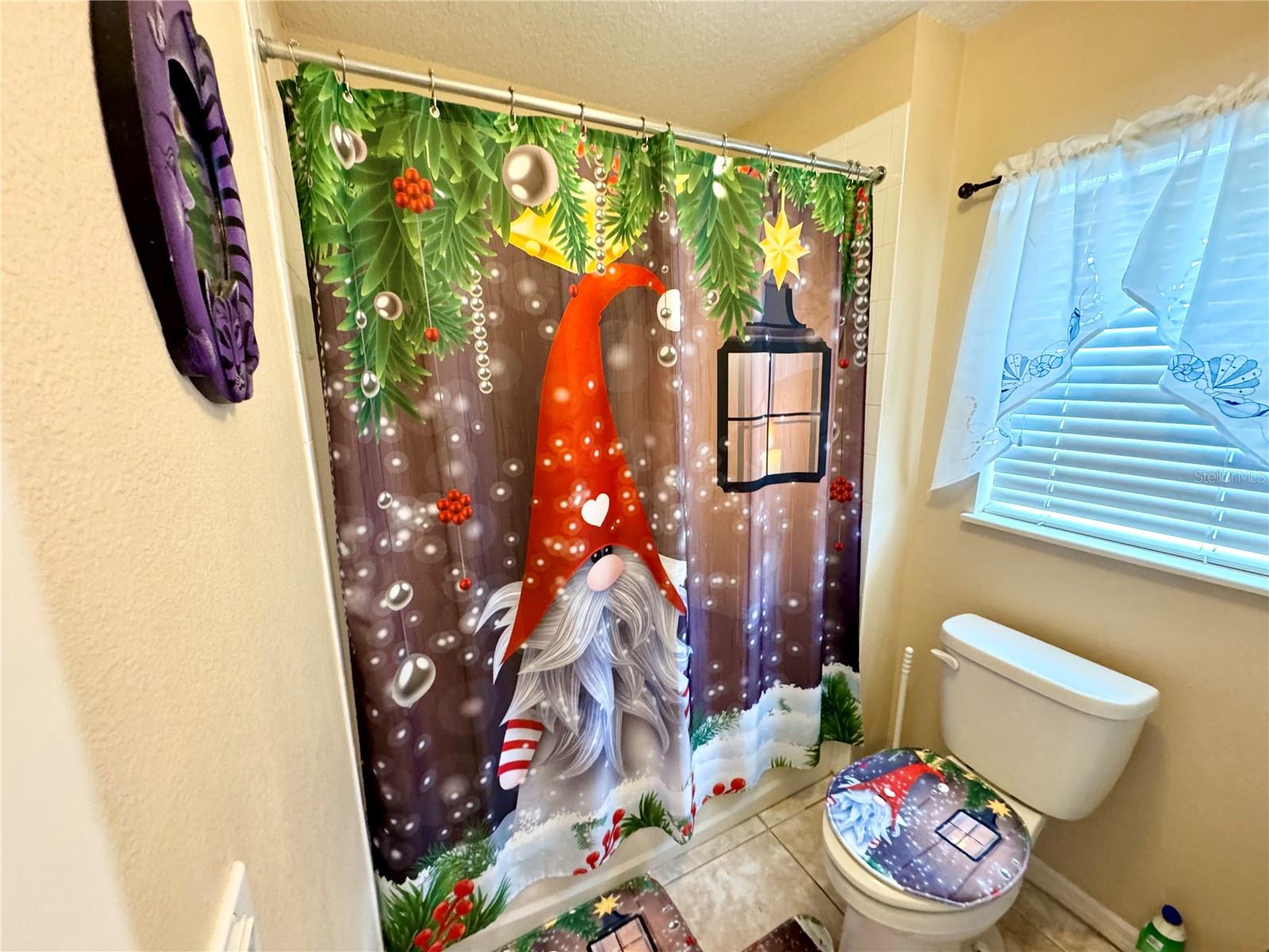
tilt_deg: -14.0
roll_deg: +2.2
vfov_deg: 85.7
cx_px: 634
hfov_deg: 102.1
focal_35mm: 14
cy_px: 476
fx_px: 513
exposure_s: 1/60
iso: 500
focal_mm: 2.22
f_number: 2.2
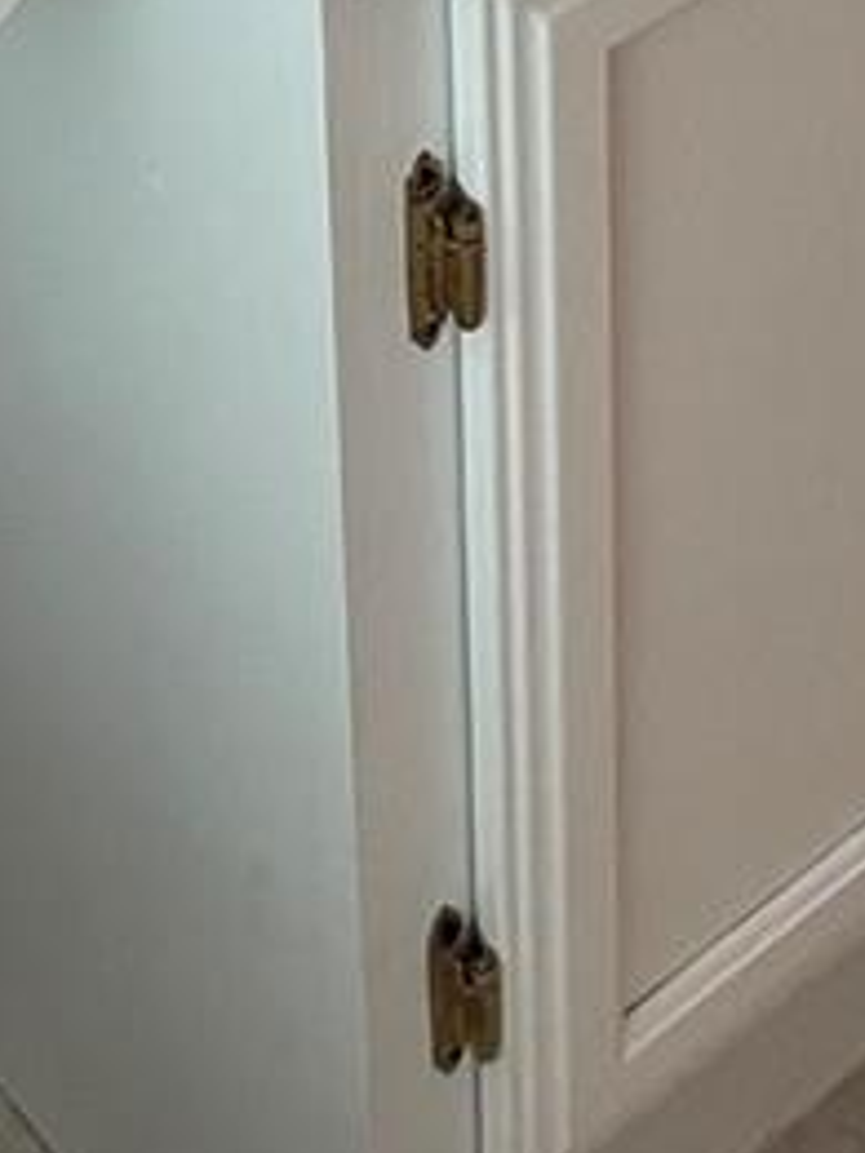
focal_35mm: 120
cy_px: -1193
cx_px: 852
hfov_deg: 12.2
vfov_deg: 13.8
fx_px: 3998
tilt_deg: -20.5
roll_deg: -0.7
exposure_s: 1/99
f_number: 1.6
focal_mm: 4.2
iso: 125
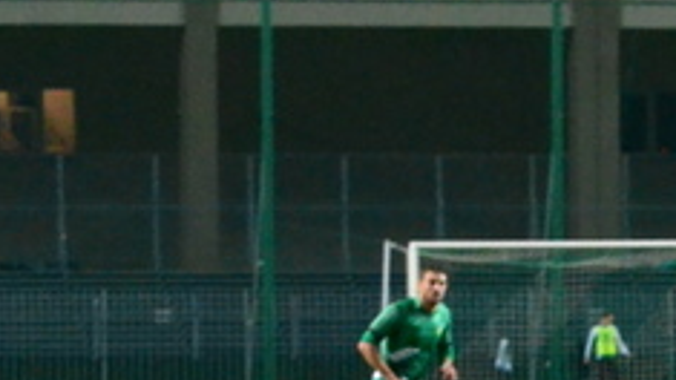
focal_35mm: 374
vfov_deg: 3.2
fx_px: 6702
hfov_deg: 5.7
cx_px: 961
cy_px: 674
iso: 6400
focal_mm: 70
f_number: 5.6
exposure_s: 1/500
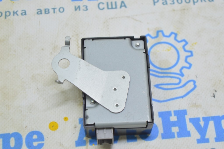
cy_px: 74
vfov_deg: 16.5
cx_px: 112
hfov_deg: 24.6
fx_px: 513
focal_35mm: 82
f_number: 5.6
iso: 400
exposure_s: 1/20
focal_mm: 55
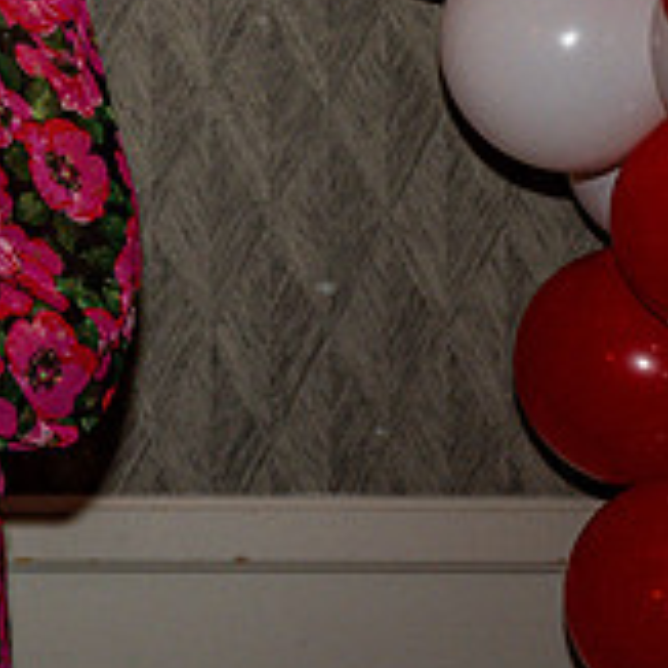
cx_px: -436
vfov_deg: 10.7
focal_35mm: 160
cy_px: -172
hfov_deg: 10.4
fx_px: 3493
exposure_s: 1/125
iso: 500
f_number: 3.2
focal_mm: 42
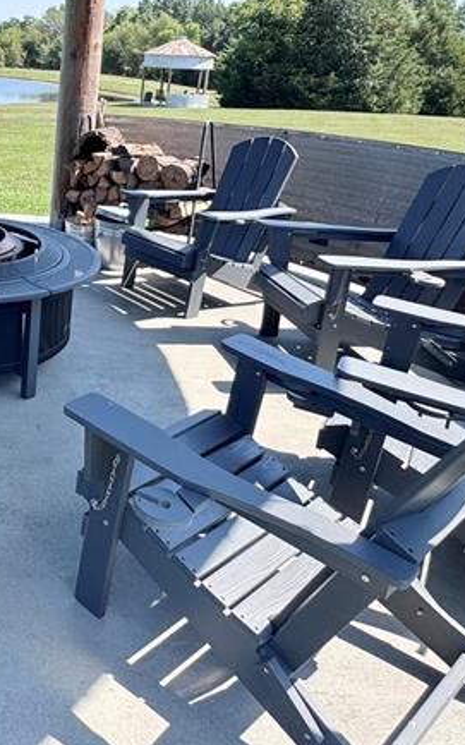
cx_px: -48
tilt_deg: -16.0
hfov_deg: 32.0
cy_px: 237
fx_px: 710
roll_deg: -1.8
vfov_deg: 54.0
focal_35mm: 35
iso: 40
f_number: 2.2
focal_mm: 2.22
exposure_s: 1/646
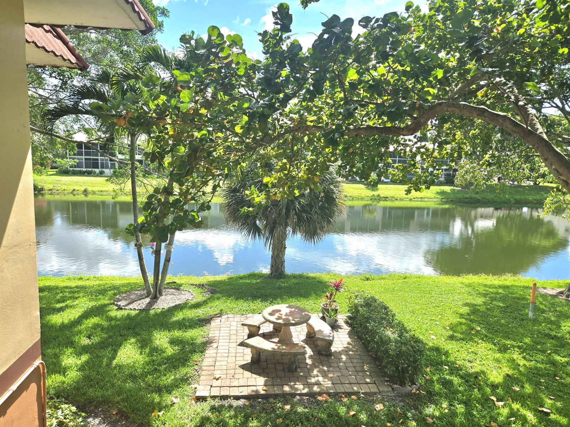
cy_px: 214
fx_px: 379
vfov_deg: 58.9
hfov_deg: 73.9
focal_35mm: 23
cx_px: 285
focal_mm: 5.4
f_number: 1.8
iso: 64
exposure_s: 1/3333
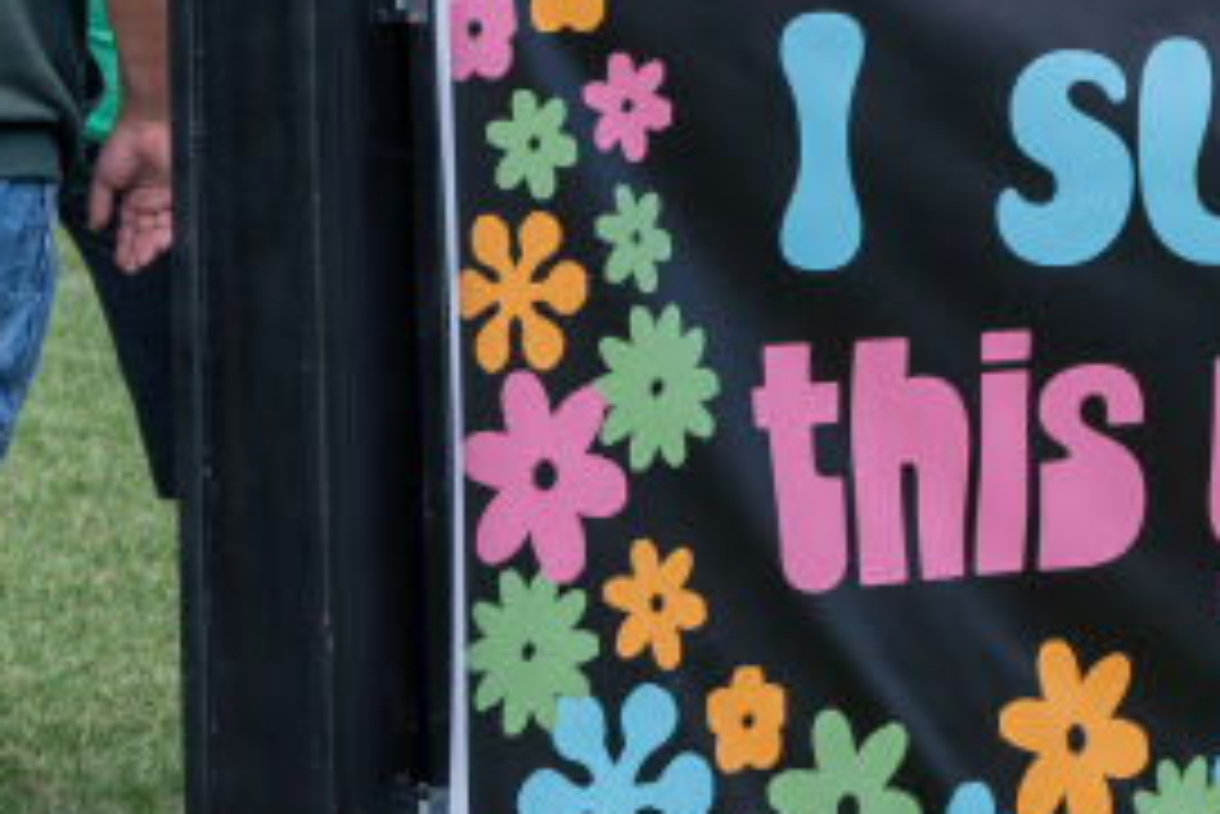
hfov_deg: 6.7
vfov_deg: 4.5
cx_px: 1234
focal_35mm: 305
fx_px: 10341
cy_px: 193
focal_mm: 69
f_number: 6
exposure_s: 1/320
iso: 250
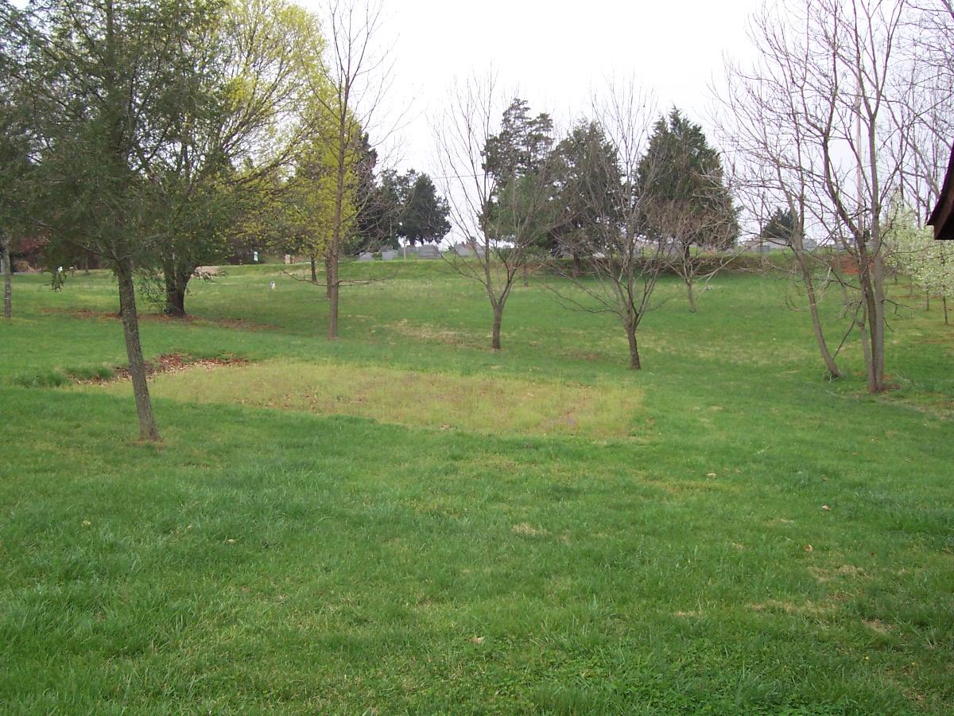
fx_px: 1020
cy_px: 358
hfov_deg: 50.1
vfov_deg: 38.7
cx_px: 477
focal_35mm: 37
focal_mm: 5.6
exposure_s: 1/250
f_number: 2.8
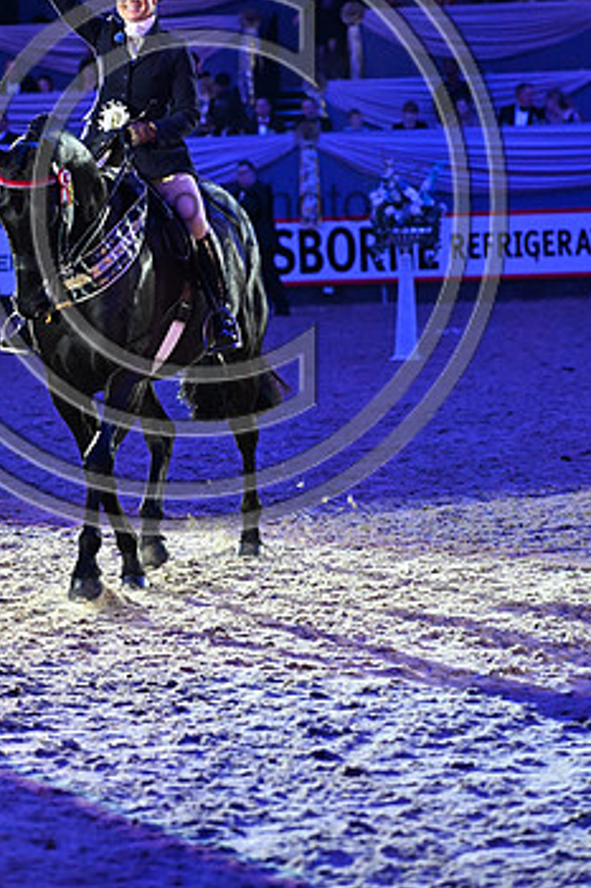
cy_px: 162
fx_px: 4289
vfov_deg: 11.8
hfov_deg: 7.9
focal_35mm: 174
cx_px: 141
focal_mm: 105
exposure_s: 1/800
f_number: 4
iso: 8000
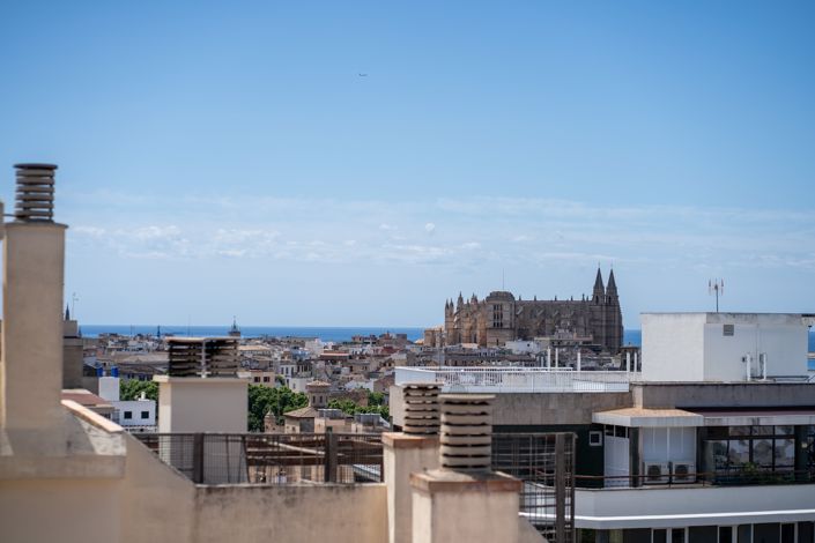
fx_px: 1924
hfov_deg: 23.9
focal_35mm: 85
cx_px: 408
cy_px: 272
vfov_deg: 16.1
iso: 80
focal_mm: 85
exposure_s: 1/2000
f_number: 3.2
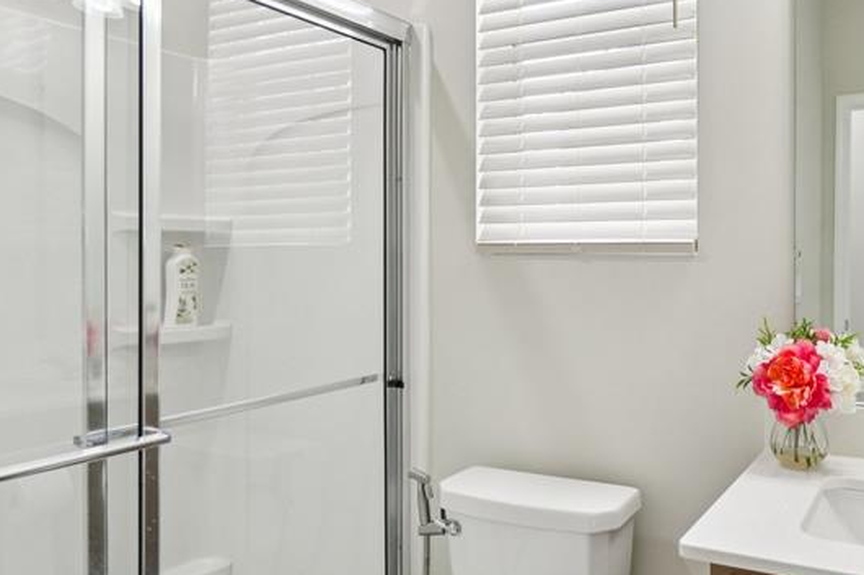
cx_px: 595
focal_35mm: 29
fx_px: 696
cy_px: 261
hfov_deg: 61.7
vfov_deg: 44.9
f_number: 8
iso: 320
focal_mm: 10
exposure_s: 1/30
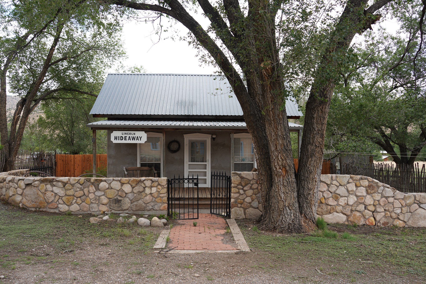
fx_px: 331
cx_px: 213
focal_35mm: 28
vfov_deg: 46.4
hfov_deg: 65.5
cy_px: 142
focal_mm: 28
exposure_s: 1/100
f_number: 5.6
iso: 100
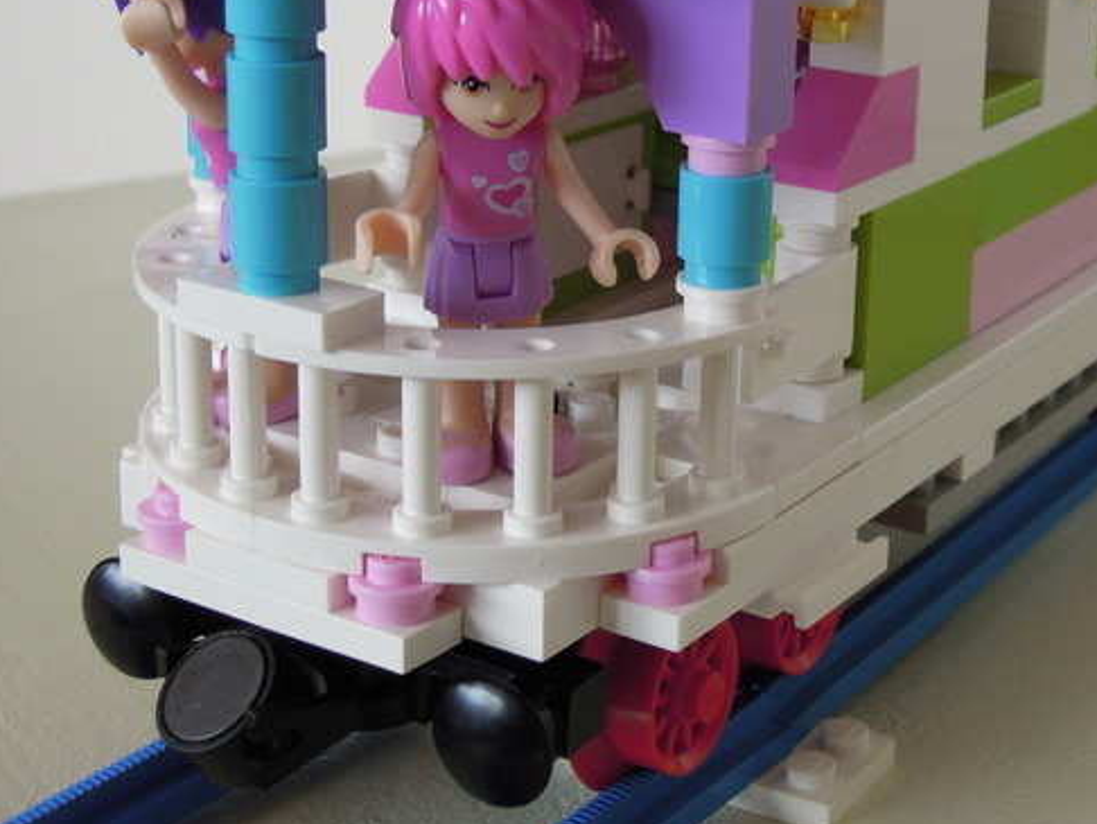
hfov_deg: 26.2
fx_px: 2346
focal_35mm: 74
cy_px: 196
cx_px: 707
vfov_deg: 19.8
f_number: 3.5
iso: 220
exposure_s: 1/50
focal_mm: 8.1
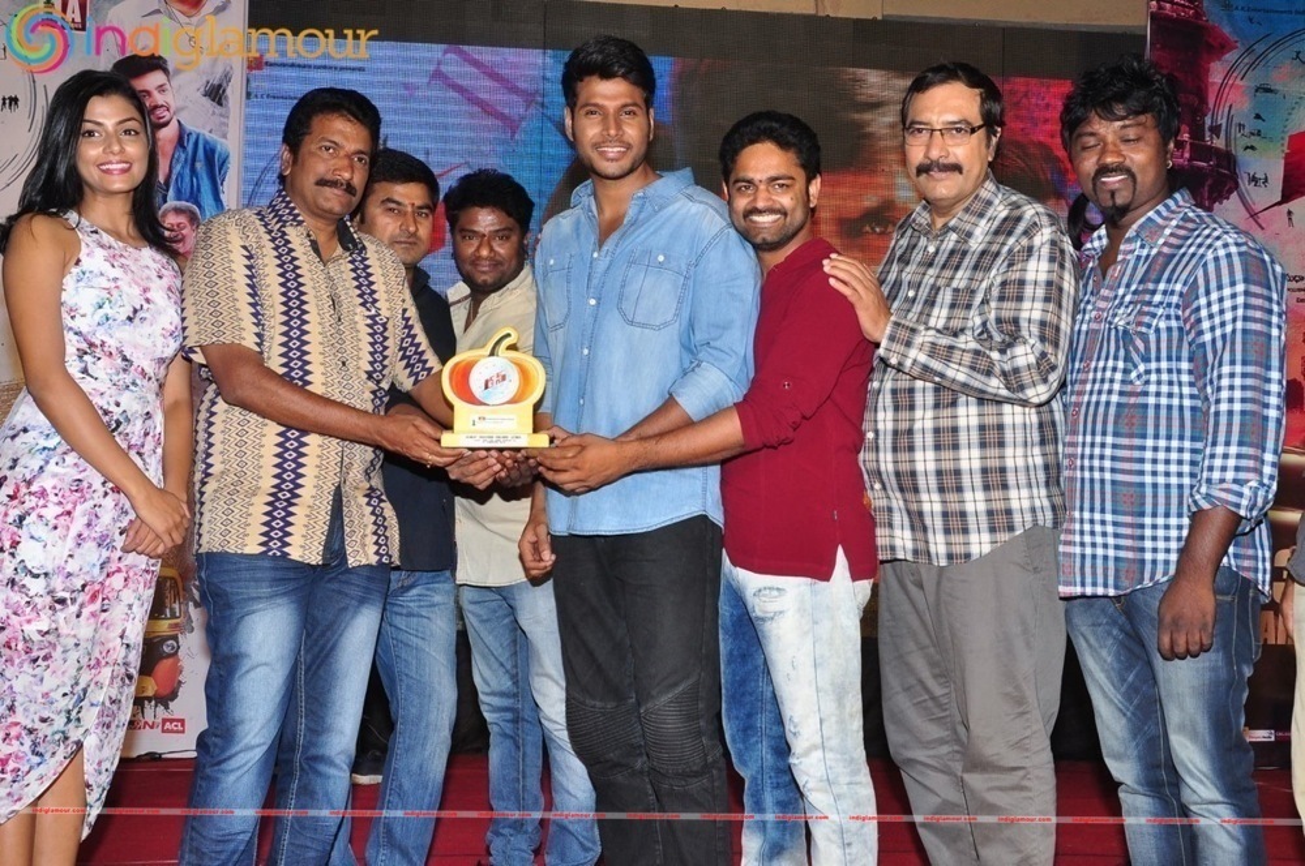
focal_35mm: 39
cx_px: 652
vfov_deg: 34.1
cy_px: 433
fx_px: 1412
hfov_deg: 49.6
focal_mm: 26
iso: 500
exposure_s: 1/125
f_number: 9
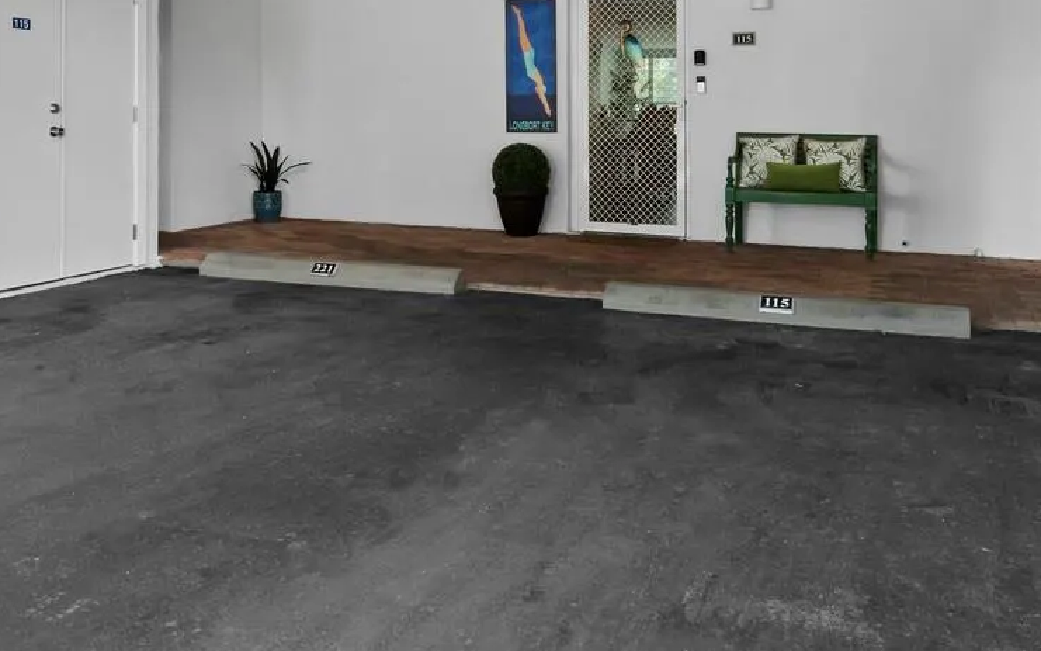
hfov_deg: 59.6
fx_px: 908
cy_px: 98
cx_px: 489
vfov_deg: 37.5
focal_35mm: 32
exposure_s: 1/8
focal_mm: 7
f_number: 11
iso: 400
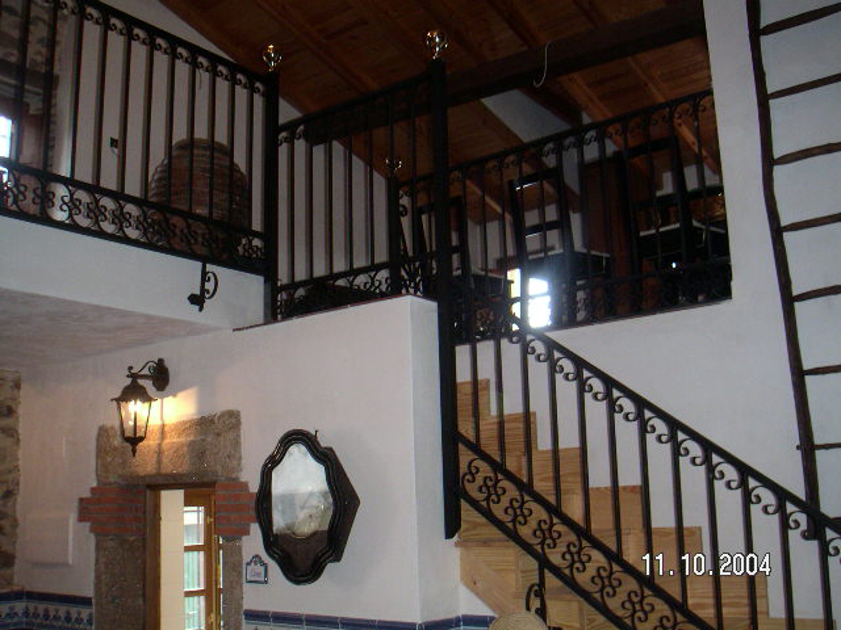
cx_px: 420
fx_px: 923
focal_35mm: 38
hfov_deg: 49.0
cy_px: 315
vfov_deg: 37.7
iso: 160
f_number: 2.8
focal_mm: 6
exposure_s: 1/50
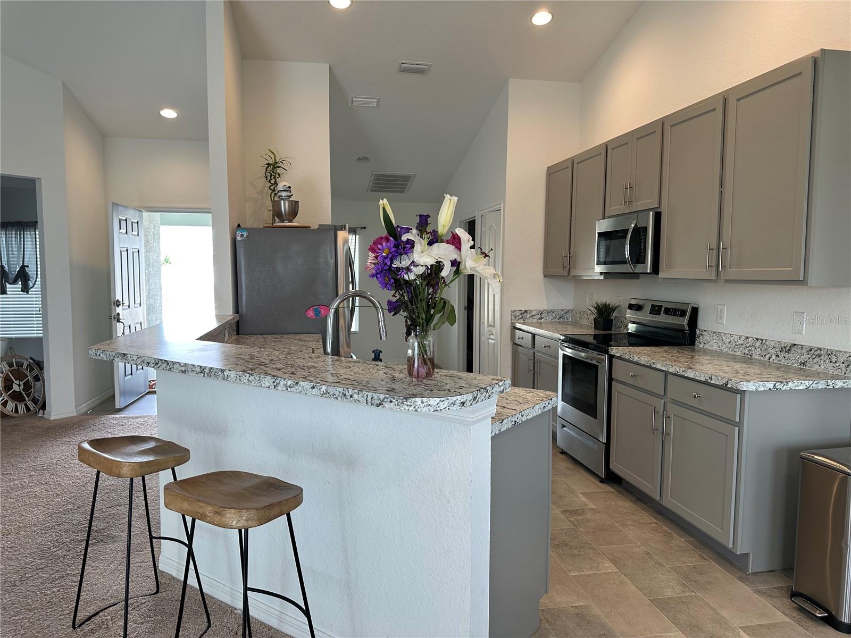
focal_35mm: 24
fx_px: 590
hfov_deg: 71.6
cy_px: 319
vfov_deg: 56.8
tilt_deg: -4.4
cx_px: 426
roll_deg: +0.2
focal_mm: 6.86
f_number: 1.78
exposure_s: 1/120
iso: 125
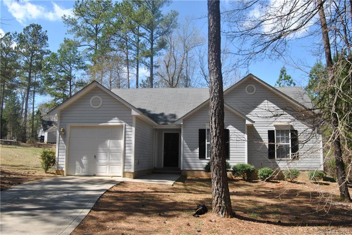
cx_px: 176
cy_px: 118
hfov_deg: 57.2
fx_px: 323
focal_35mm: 33
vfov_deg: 40.0
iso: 100
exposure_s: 1/200
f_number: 7.1
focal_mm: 22
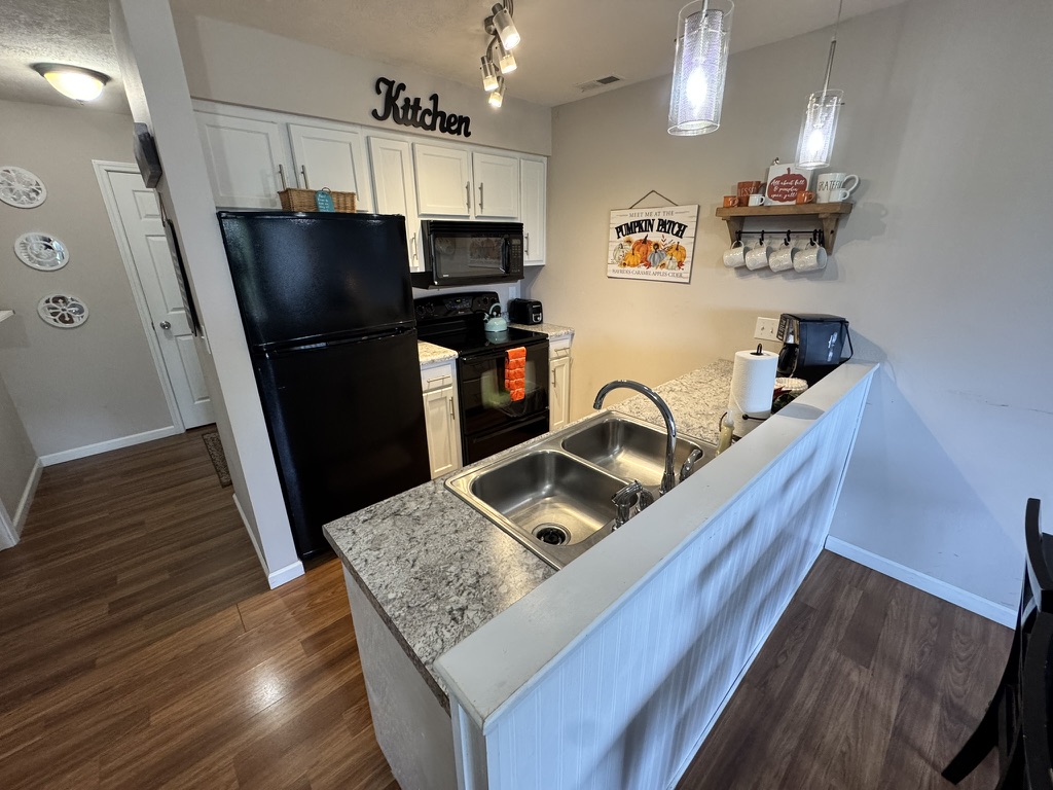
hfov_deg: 102.1
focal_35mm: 14
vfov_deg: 85.7
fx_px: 426
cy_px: 395
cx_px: 526
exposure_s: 1/60
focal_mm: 2.22
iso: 320
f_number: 2.2
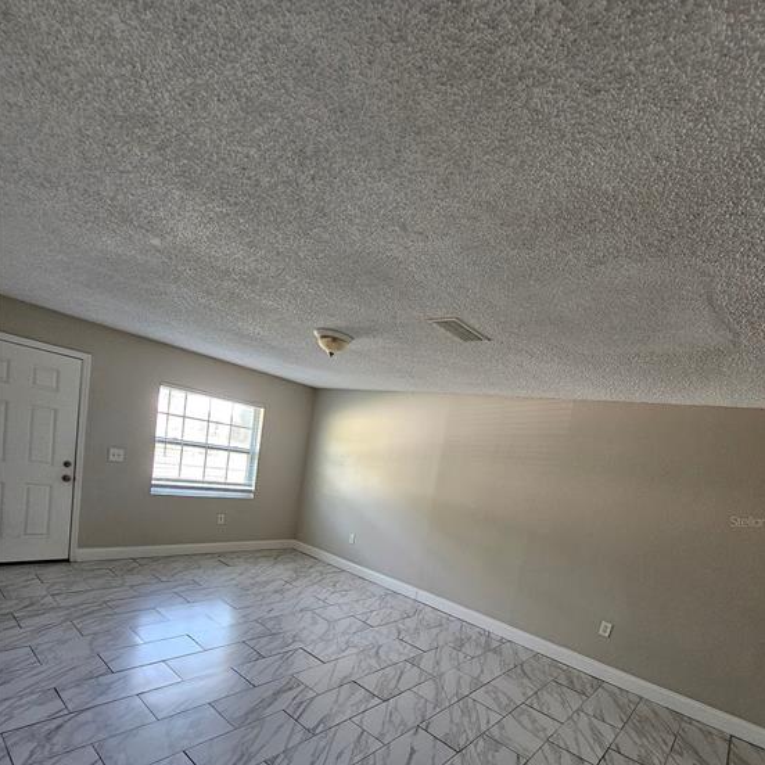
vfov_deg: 83.9
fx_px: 400
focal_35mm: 16
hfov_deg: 87.4
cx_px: 394
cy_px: 521
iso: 400
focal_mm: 2.2
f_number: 2.2
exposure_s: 1/30
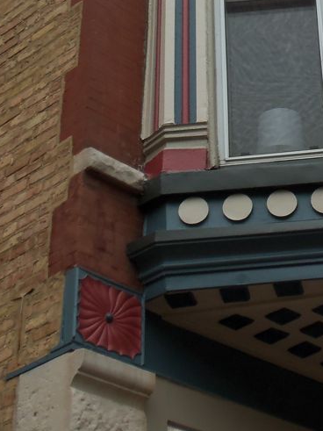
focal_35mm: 99
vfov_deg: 18.9
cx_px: 369
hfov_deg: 14.5
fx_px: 1232
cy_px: -59
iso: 80
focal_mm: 6.7
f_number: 3.7
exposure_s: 1/100
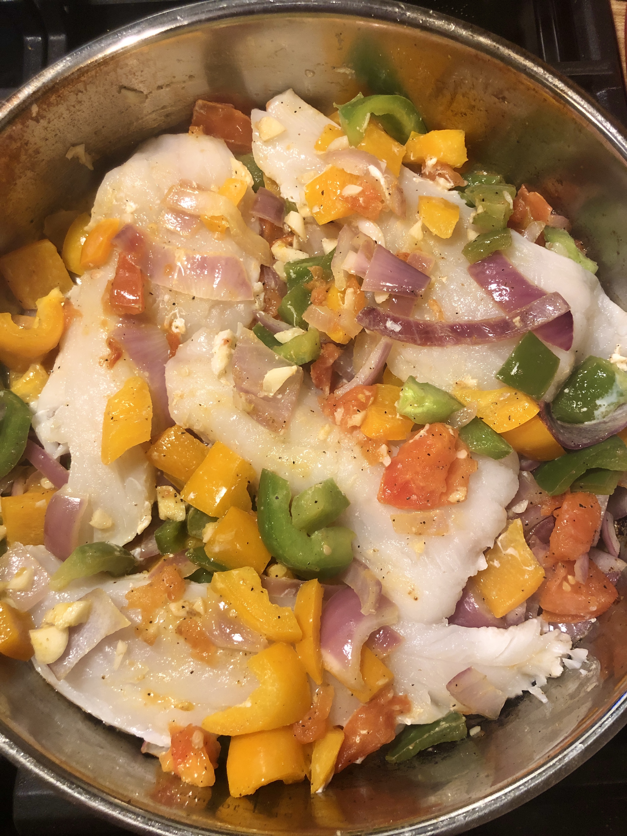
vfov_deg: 63.4
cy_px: 418
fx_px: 676
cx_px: 314
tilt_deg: -76.6
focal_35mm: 28
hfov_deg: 49.7
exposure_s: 1/15
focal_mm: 3.99
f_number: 1.8
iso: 50
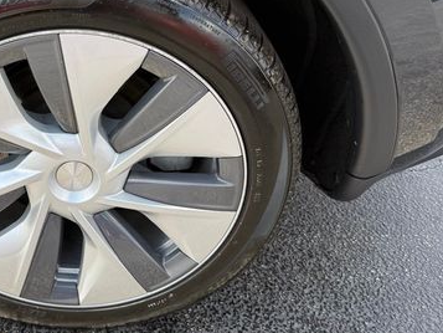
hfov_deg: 41.9
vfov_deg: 33.1
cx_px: 88
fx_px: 550
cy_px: 93
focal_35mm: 43
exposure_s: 1/780
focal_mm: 6.76
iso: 80
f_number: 1.78
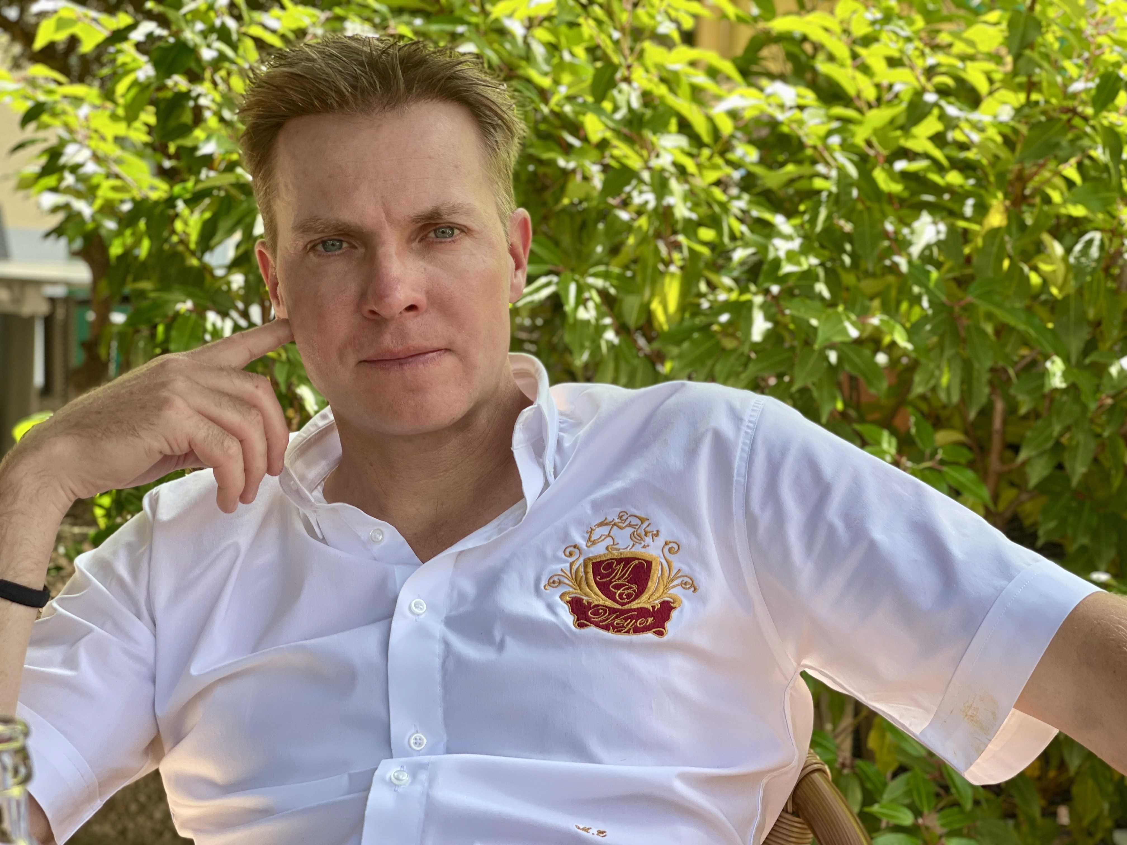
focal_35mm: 64
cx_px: 564
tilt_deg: -5.1
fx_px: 2084
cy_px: 422
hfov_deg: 30.3
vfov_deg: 22.9
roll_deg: -2.2
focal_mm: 7.5
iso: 25
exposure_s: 1/121
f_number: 2.2
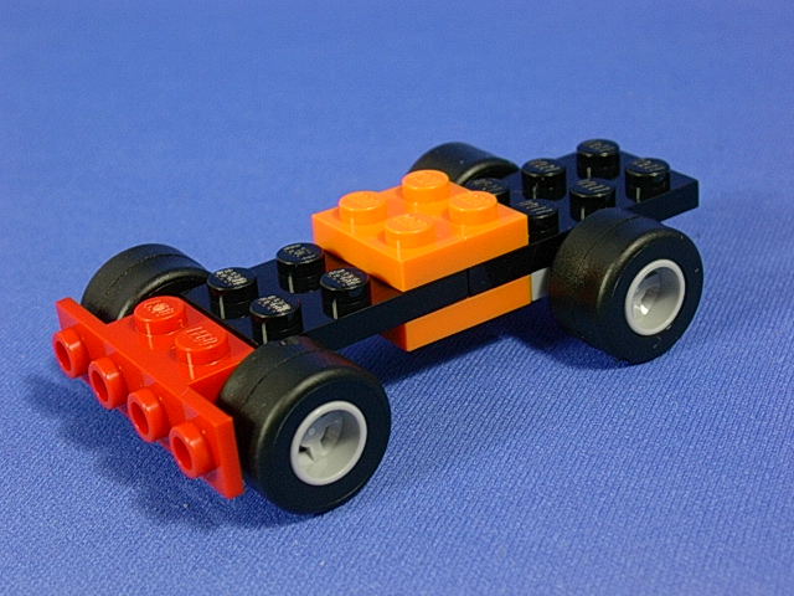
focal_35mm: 75
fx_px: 1720
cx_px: 397
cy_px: 298
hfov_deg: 26.0
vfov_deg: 19.6
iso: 70
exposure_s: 1/6.1
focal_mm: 11.3
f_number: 3.8
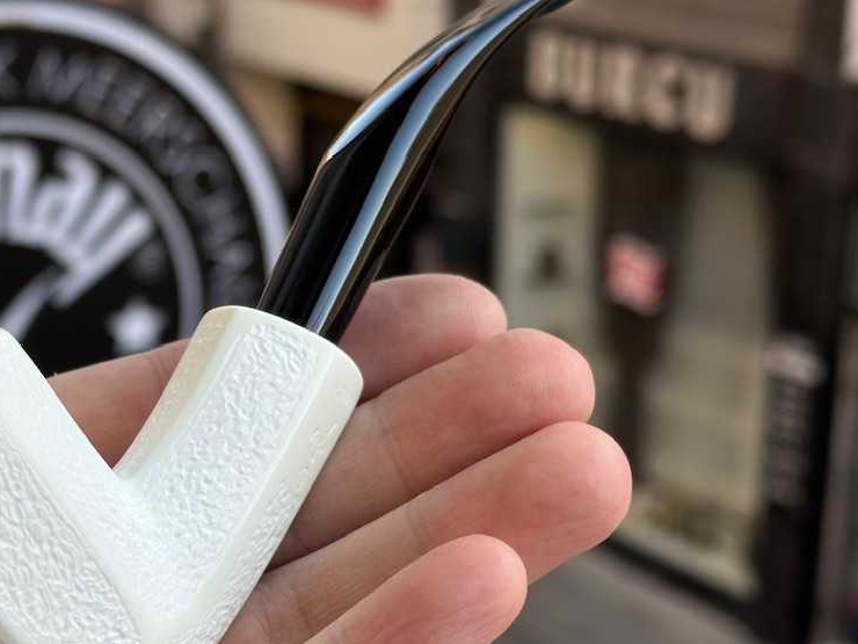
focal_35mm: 83
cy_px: 389
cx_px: 141
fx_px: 2057
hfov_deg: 23.1
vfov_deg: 17.8
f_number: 1.78
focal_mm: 6.86
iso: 64
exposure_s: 1/767
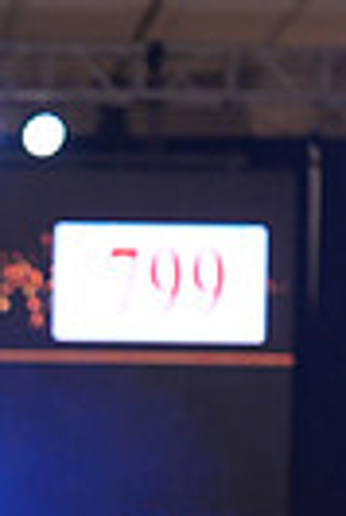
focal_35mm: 279
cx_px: -251
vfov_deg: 7.2
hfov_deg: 4.9
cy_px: 846
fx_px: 4012
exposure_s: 1/500
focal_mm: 64
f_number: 2
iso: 800
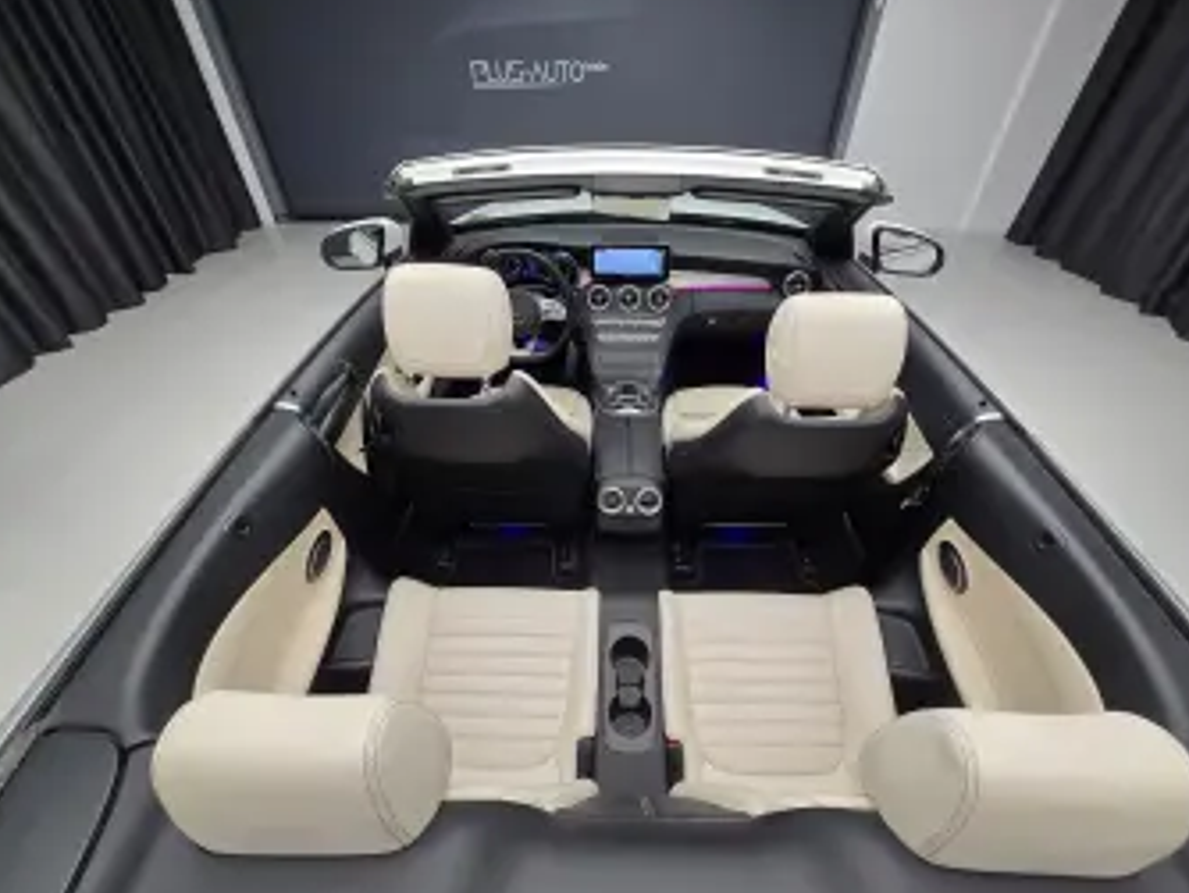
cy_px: 452
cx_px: 616
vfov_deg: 85.7
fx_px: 481
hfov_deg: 102.0
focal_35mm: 14
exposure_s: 1/100
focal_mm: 2.2
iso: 80
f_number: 2.2
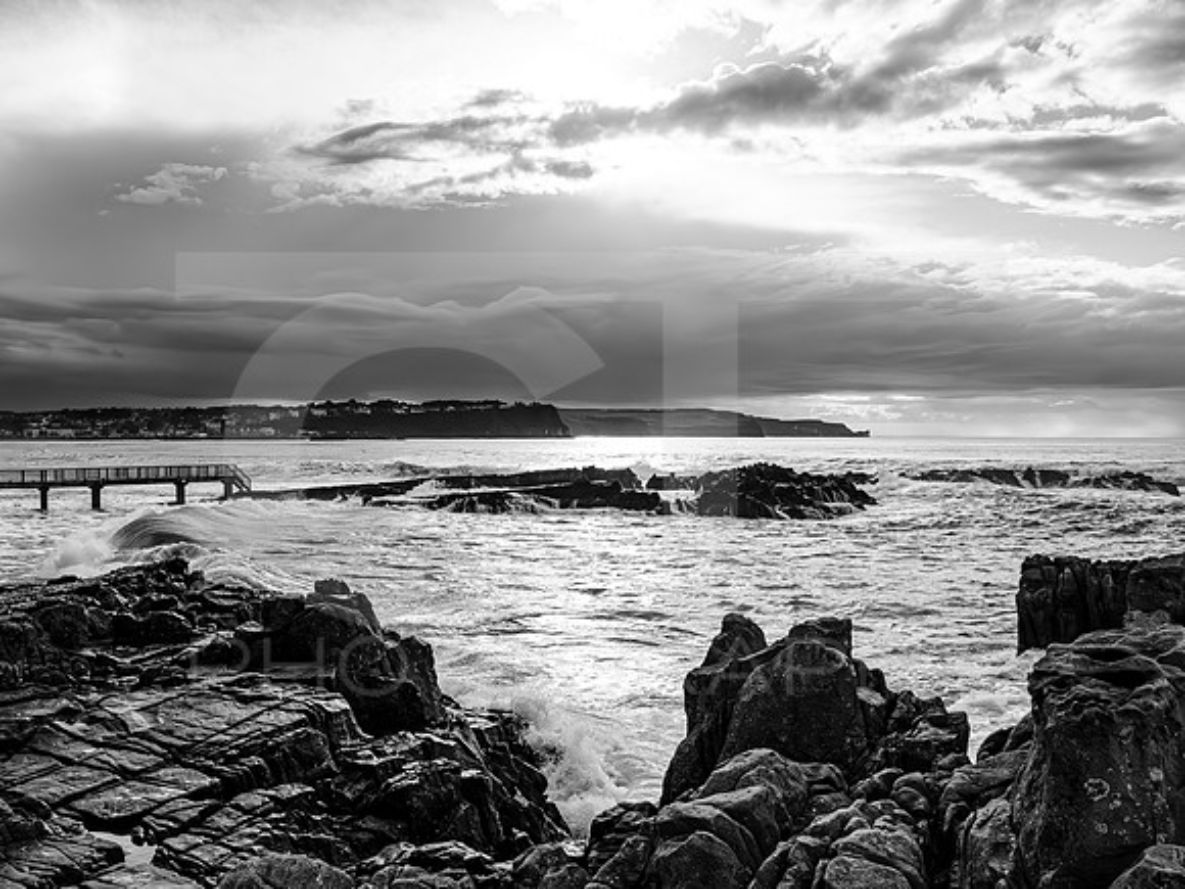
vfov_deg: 44.9
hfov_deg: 57.3
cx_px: 471
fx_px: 1074
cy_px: 471
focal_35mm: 31
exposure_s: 1/4000
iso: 1000
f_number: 10
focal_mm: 18
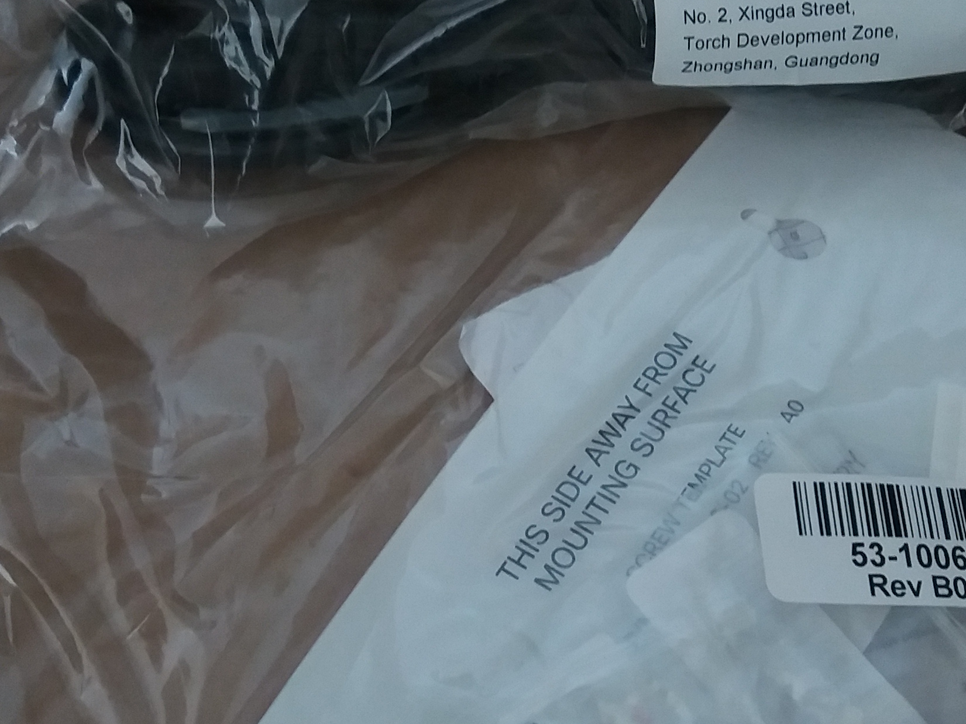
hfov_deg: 27.8
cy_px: 449
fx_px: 1953
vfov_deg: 21.0
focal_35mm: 70
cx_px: 477
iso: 160
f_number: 1.9
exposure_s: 1/25
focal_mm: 3.7
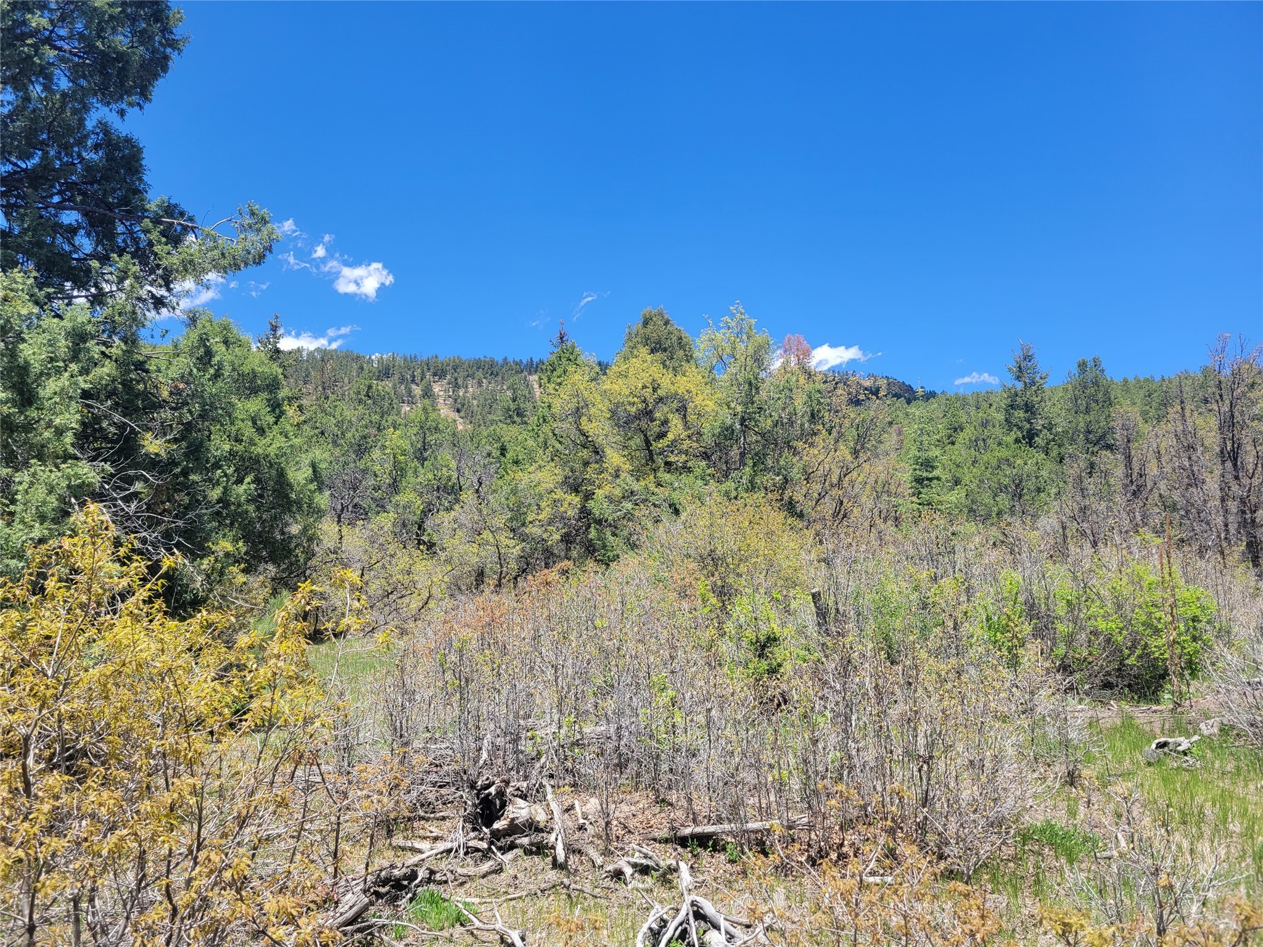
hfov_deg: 67.3
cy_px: 474
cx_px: 632
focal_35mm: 26
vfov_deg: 53.1
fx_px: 949
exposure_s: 1/1142
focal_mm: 5.4
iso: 40
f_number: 1.8
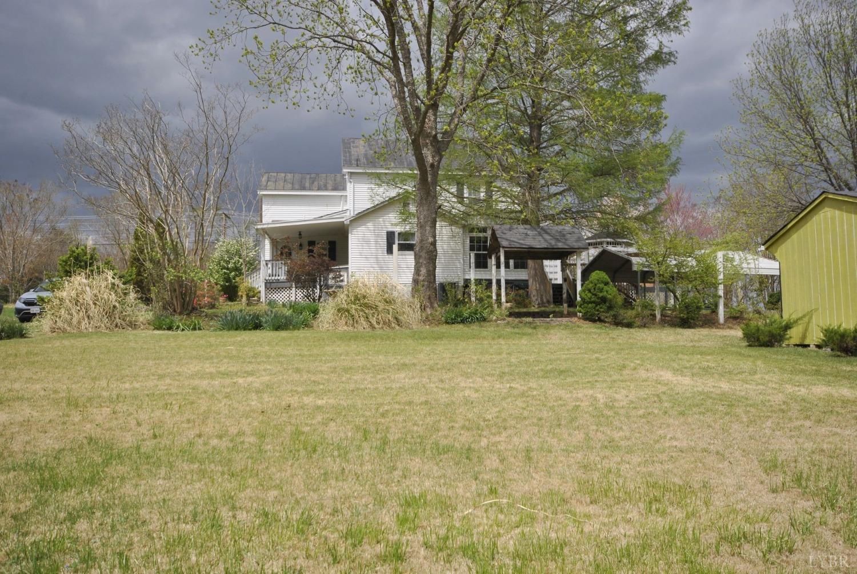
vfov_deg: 43.7
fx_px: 715
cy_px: 287
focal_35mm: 30
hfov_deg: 61.9
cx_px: 428
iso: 100
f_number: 9
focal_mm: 20
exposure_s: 1/320
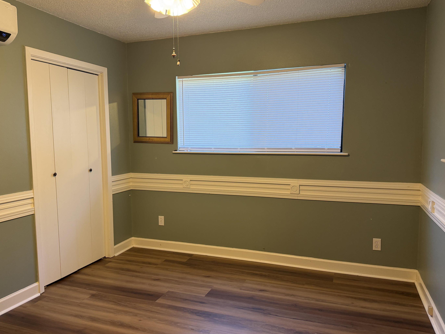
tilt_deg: -5.3
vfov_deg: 51.3
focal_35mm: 27
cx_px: 216
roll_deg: +0.2
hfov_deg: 65.3
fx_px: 347
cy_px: 169
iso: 160
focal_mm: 6.76
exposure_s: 1/120
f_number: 1.78
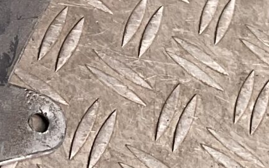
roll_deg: -40.2
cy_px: -304
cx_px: 230
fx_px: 1357
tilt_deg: -38.9
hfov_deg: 11.3
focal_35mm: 185
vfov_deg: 6.6
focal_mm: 3
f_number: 1.8
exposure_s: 1/120
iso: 20
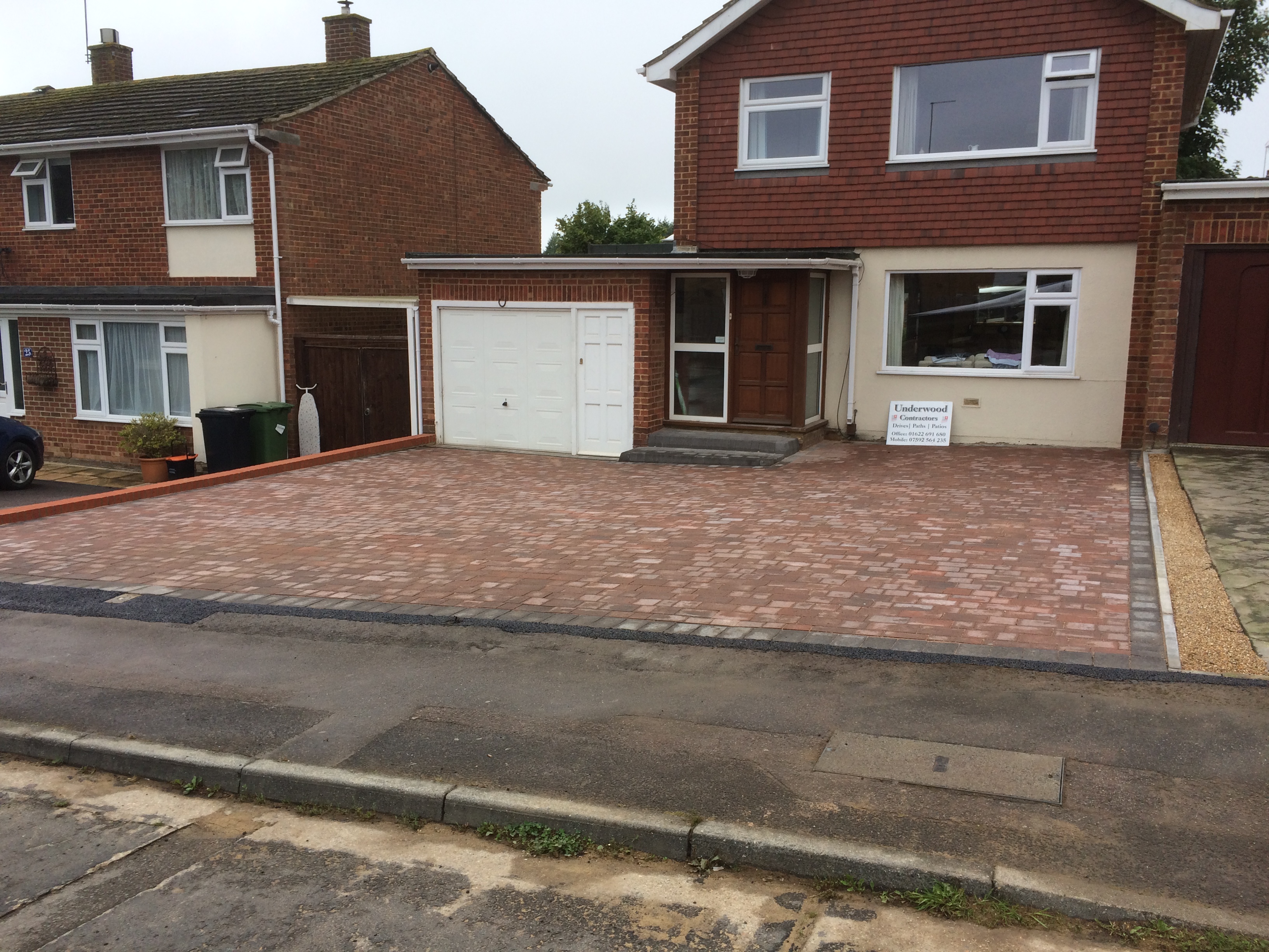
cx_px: 634
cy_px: 476
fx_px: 1063
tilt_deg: -10.1
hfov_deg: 61.7
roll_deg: -0.8
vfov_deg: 48.2
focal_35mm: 29
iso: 32
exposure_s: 1/214
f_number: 2.2
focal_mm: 4.15
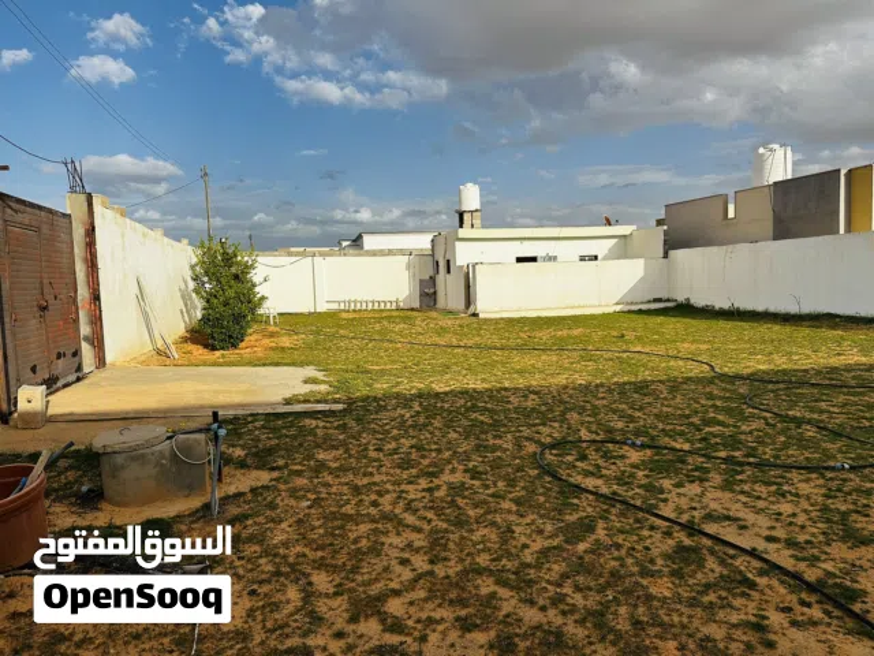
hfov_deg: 71.6
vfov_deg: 56.8
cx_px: 437
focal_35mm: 24
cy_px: 328
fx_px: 606
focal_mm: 6.86
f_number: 1.78
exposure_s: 1/5525
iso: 80
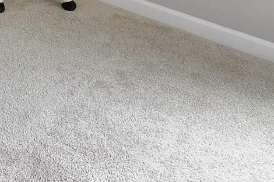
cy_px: -155
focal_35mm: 61
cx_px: -56
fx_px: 464
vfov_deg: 17.5
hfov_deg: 28.5
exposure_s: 1/160
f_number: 3.2
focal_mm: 14
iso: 1600
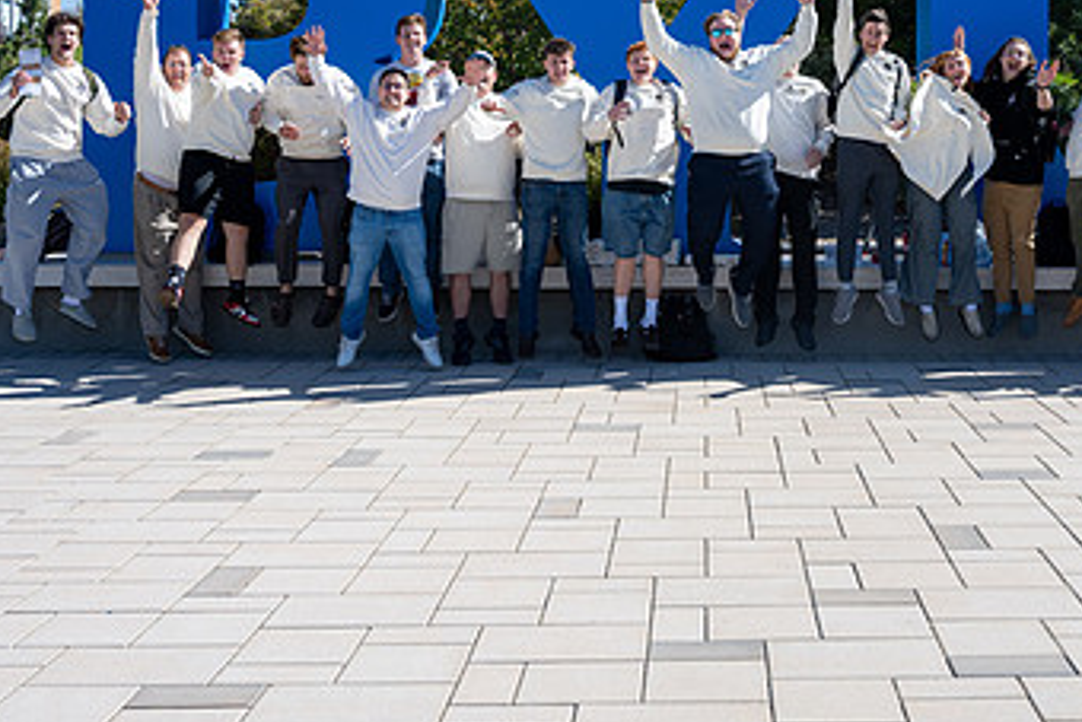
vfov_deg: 24.3
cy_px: 151
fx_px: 1654
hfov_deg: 35.8
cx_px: 728
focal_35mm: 55
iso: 100
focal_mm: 29
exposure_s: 1/640
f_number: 5
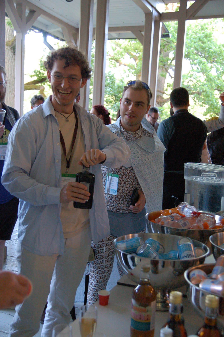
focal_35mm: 42
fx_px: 393
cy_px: 174
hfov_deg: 31.8
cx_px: 116
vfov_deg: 46.4
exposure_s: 1/125
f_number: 3.5
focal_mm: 26
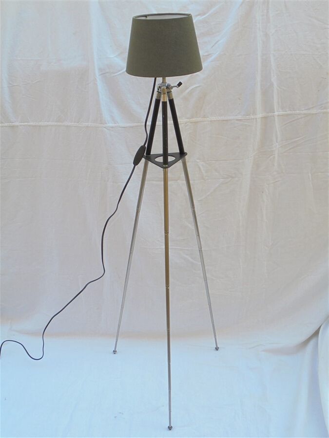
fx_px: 482
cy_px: 219
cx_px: 164
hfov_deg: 37.7
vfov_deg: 49.0
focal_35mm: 38
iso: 100
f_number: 4.2
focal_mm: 6.9
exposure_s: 1/125
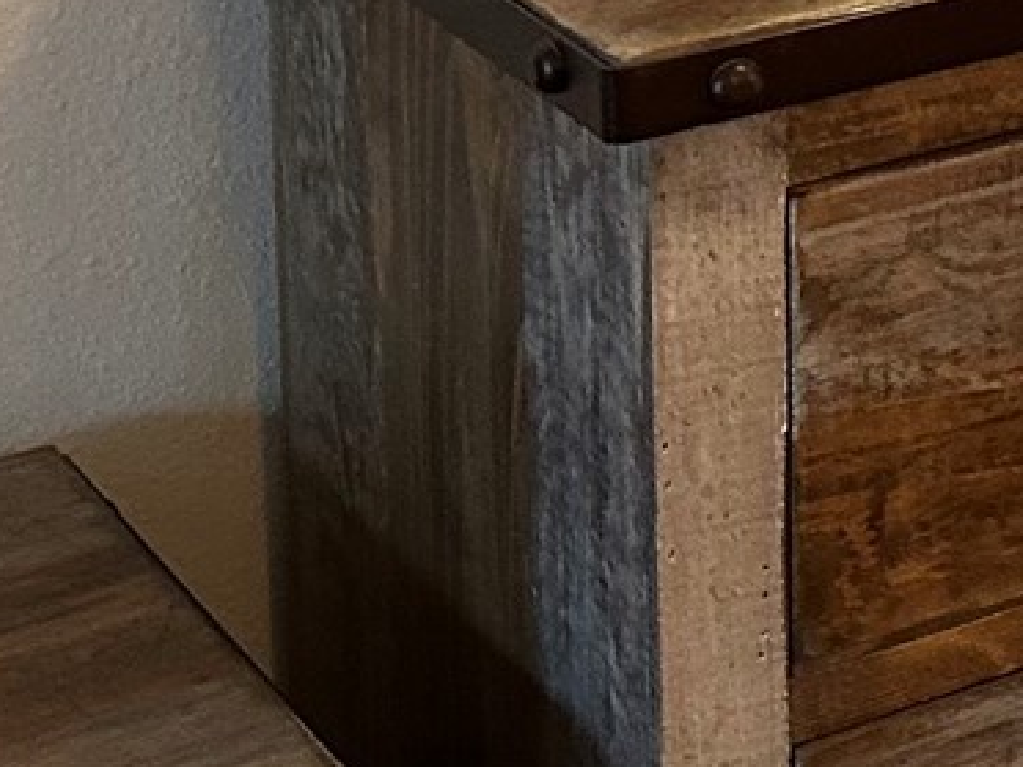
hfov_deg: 12.9
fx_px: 3901
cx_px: 2098
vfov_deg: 10.6
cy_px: -583
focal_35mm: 132
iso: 320
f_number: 1.78
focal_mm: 6.86
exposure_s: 1/60
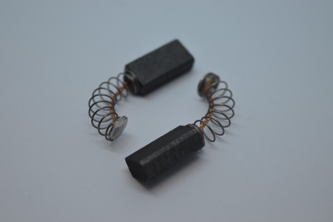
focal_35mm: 82
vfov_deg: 16.5
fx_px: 763
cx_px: 166
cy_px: 111
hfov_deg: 24.6
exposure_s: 1/125
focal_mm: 55
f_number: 5.6
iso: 250
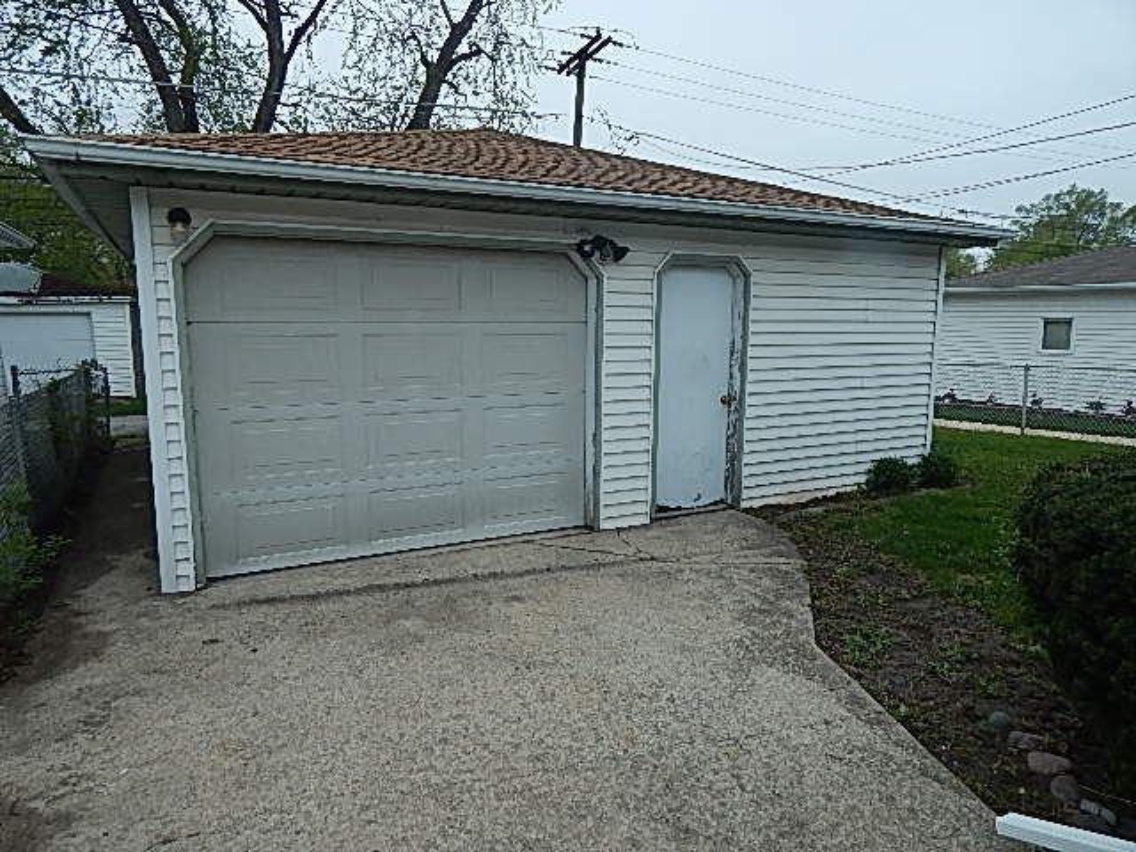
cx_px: 568
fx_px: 722
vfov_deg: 61.1
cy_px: 426
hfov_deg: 76.4
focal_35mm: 22
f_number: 3
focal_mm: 4
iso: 125
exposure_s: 1/800
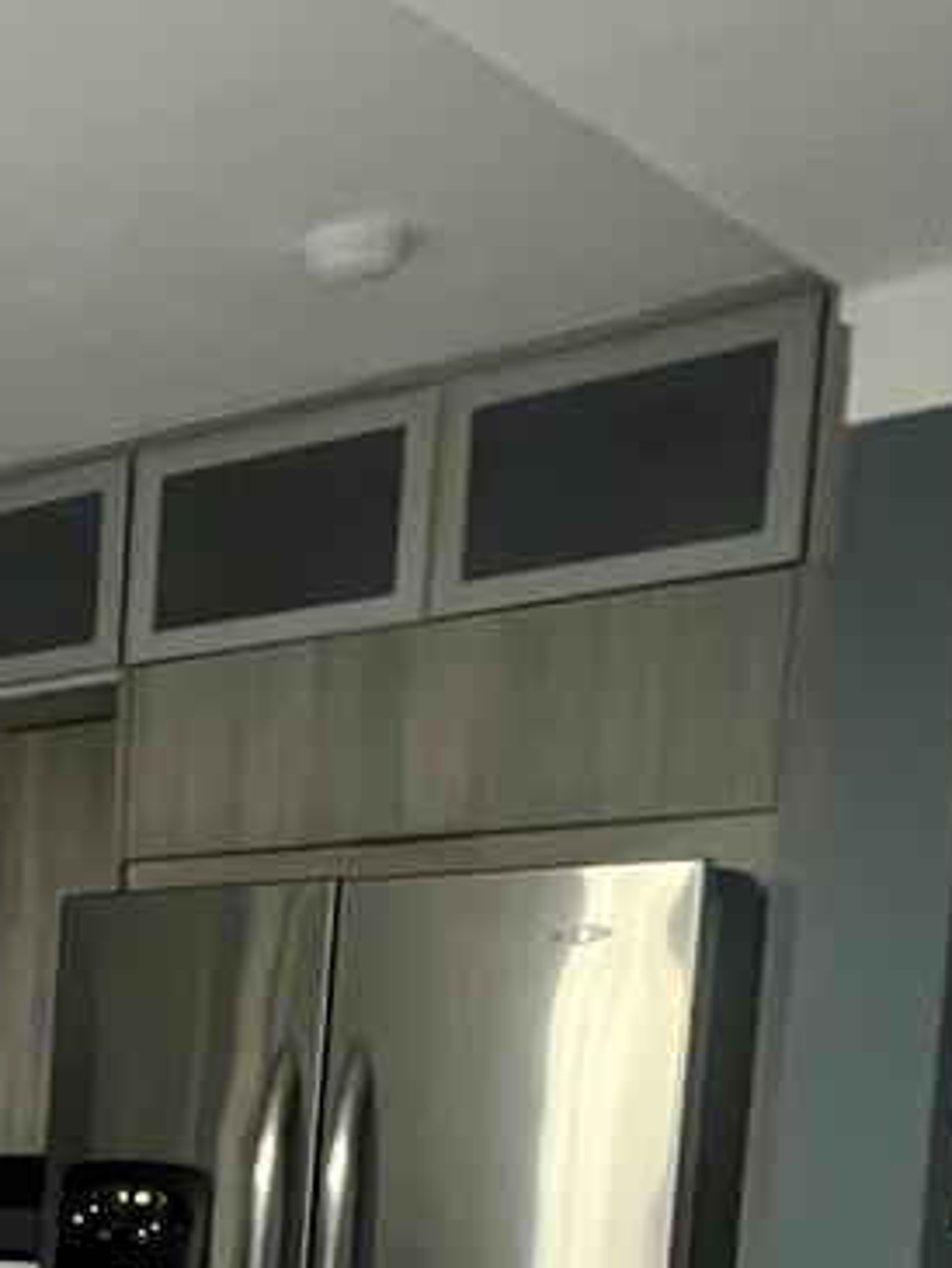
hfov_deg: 19.6
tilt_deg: -6.8
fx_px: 2089
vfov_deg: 30.6
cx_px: -723
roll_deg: -1.0
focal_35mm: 57
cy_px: 1358
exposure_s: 1/60
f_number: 1.8
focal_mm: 1.57
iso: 640
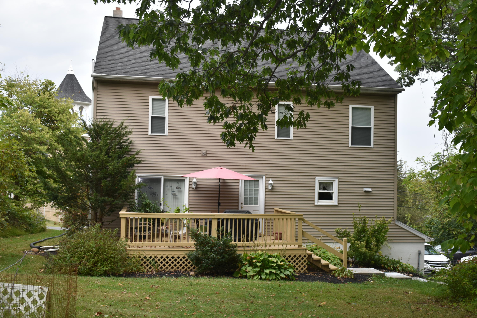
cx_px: 238
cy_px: 159
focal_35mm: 40
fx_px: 537
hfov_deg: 47.9
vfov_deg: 33.0
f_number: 5.6
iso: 220
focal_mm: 27
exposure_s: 1/125
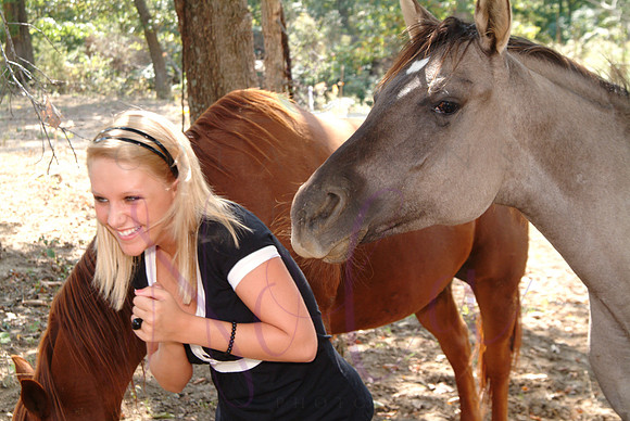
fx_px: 1182
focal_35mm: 68
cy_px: 210
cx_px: 315
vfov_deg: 20.2
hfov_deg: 29.8
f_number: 5.6
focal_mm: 45
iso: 400
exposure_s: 1/125
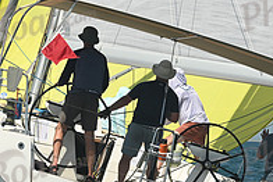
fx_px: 1571
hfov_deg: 9.9
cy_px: 87
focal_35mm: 207
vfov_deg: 6.6
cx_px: 170
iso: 320
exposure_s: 1/1000
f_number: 9
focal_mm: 70
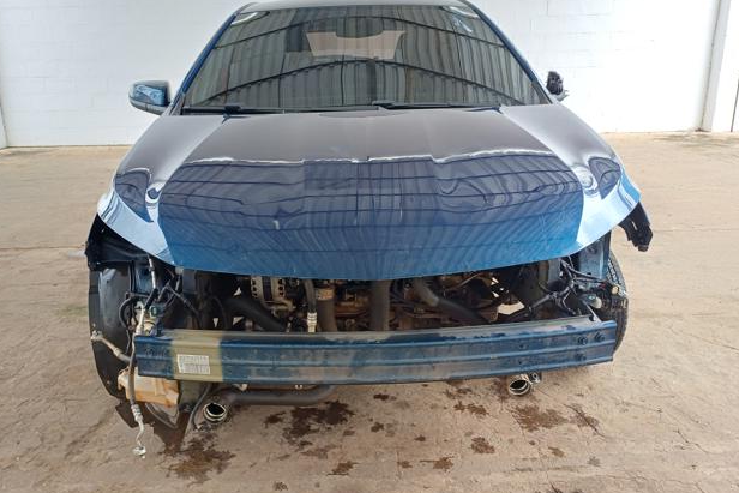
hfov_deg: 67.4
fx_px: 554
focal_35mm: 27
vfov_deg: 47.9
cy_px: 222
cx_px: 356
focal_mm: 4.65
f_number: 1.8
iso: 80
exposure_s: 1/100
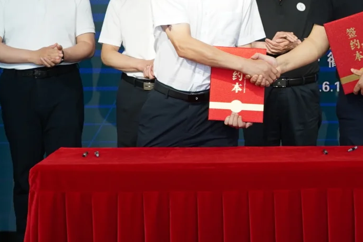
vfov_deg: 10.8
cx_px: 346
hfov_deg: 16.0
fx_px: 1271
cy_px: -22
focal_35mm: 126
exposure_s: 1/125
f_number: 4
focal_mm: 34
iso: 640
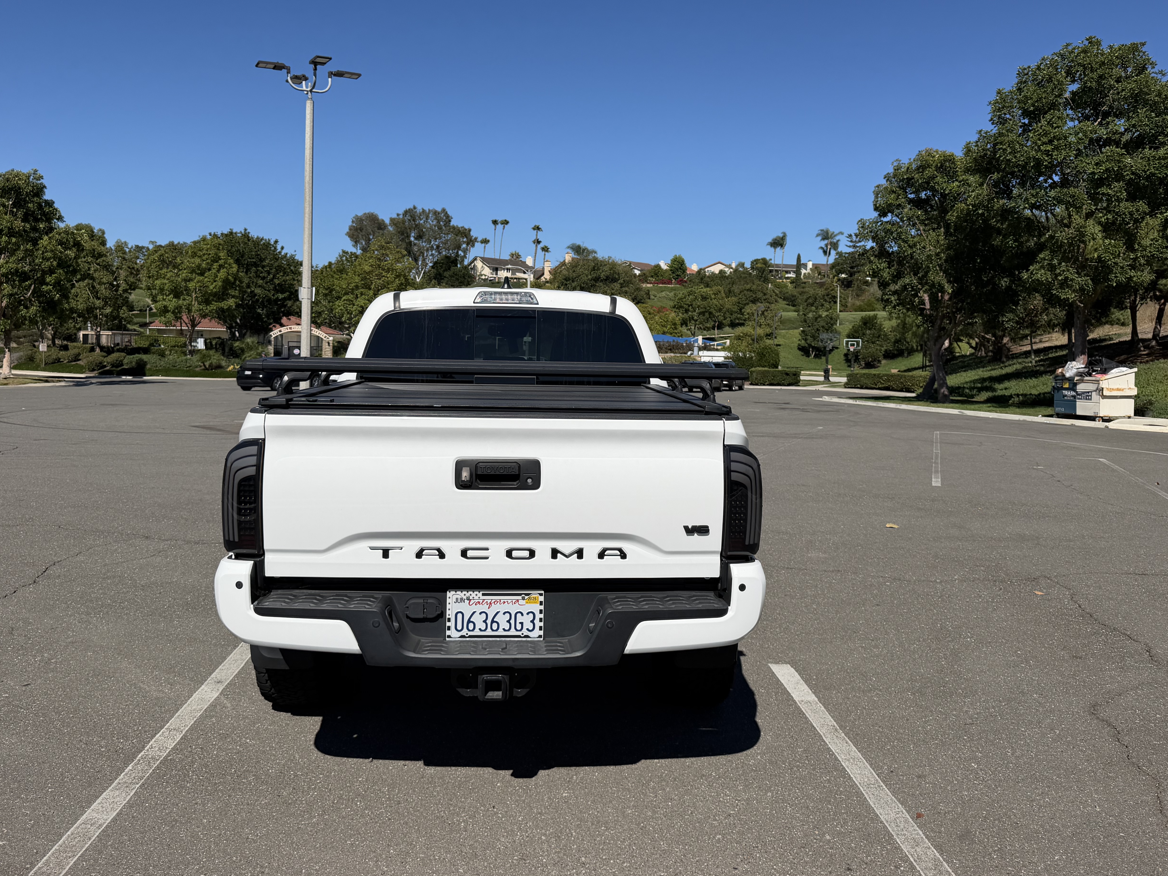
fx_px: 945
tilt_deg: -2.3
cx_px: 569
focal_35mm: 28
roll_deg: -1.5
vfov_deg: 49.6
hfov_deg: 63.4
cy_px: 385
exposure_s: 1/8130
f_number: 1.78
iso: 80
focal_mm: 6.76
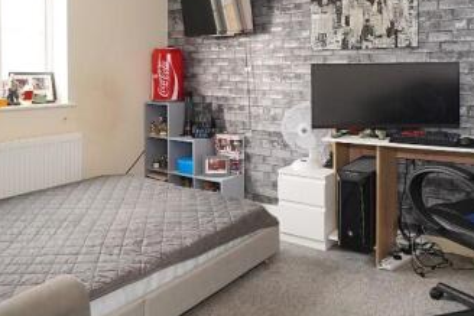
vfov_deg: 42.6
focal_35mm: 30
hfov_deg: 61.6
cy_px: 89
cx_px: 274
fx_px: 395
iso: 2500
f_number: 5
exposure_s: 1/200
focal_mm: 10
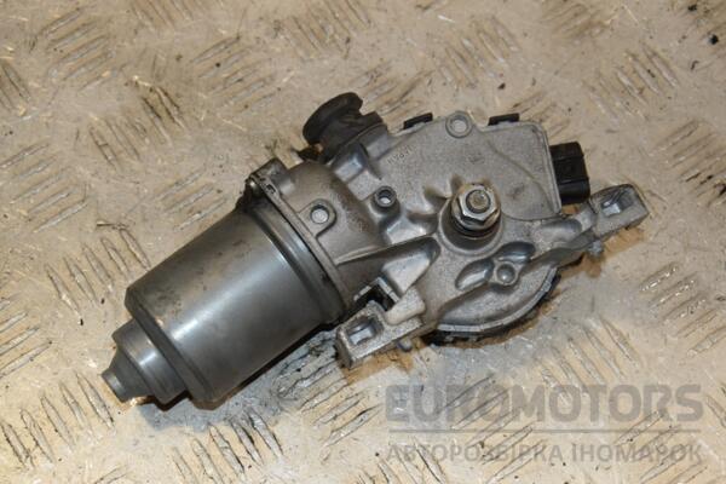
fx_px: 1573
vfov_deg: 17.5
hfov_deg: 26.0
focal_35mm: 78
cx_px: 363
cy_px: 242
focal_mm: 52
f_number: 8
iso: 800
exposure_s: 1/200
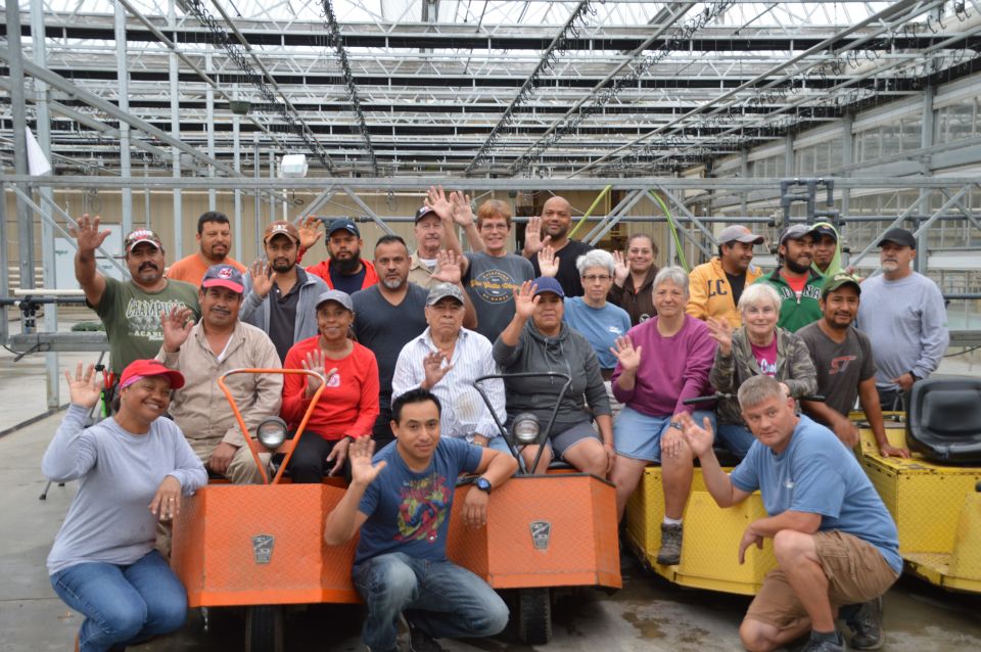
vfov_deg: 29.8
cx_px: 490
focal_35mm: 45
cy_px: 326
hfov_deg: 43.6
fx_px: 1225
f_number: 4.2
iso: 400
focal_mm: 30
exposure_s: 1/30
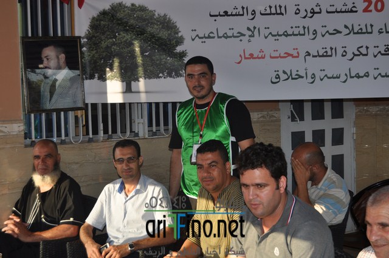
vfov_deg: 23.7
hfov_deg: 35.1
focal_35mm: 57
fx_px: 615
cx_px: 194
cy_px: 129
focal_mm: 38
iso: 200
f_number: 6.3
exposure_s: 1/200
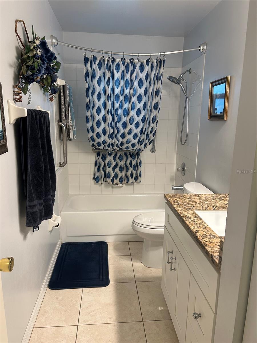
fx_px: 257
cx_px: 128
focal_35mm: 26
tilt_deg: -10.9
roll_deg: -0.2
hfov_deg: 53.1
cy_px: 172
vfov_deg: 67.3
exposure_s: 1/60
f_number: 1.5
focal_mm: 5.7
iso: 80
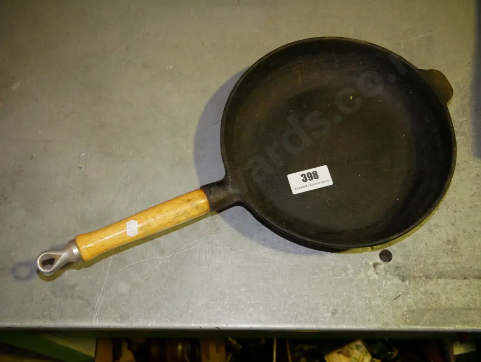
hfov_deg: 46.8
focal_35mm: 40
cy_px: 181
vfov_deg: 36.0
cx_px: 240
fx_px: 556
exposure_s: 1/125
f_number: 5
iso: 3200
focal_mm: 20
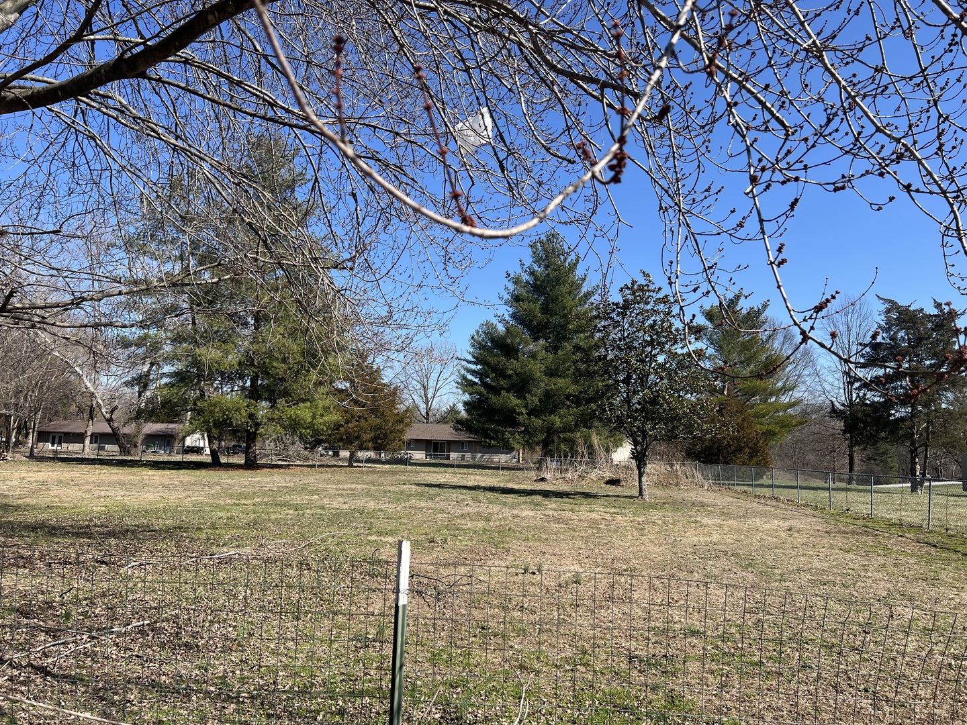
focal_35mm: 26
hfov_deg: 67.3
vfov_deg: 53.1
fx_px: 726
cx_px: 484
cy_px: 362
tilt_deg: +7.6
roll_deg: -2.0
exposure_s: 1/3077
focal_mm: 5.7
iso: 50
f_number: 1.5
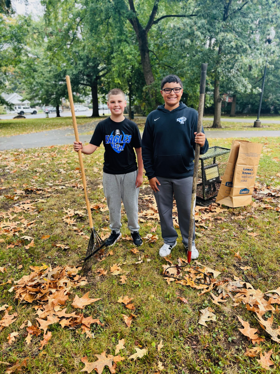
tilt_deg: -19.3
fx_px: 280
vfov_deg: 67.3
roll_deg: -0.7
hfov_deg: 53.1
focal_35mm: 26
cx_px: 140
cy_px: 187
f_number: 1.6
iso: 125
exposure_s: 1/121
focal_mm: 5.96
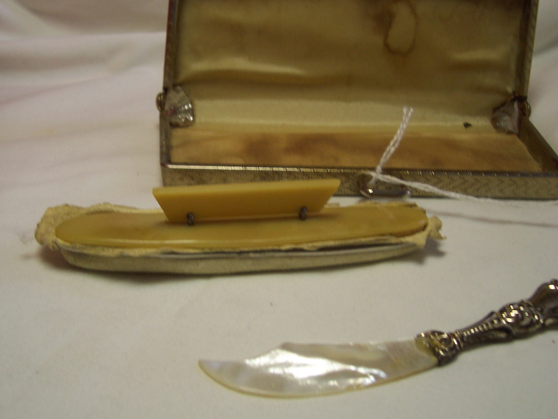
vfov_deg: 38.7
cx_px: 279
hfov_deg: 50.1
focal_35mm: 37
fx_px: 596
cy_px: 210
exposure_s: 1/90
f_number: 2.8
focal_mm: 5.6
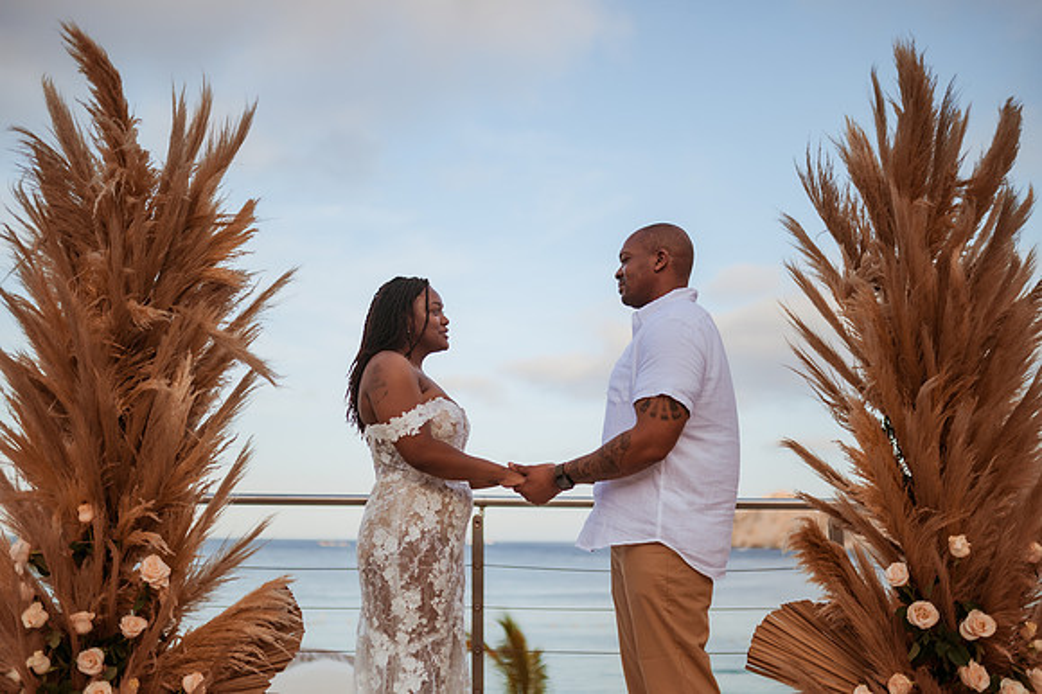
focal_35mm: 36
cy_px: 347
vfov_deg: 37.1
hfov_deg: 53.6
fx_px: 1032
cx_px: 521
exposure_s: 1/8000
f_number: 1.6
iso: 250
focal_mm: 35
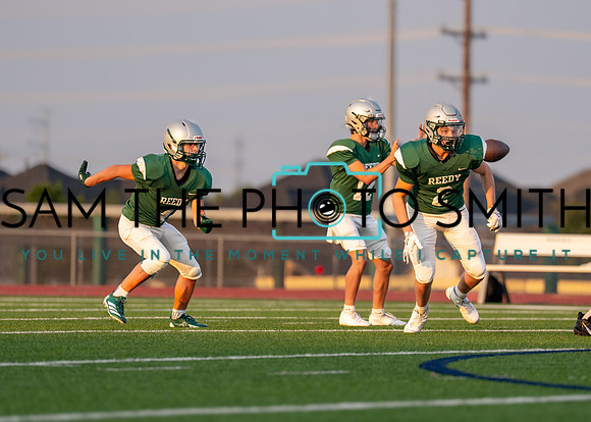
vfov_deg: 4.2
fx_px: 5749
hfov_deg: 5.9
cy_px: 199
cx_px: 349
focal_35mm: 343
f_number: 2.8
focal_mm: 200
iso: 400
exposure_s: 1/1600
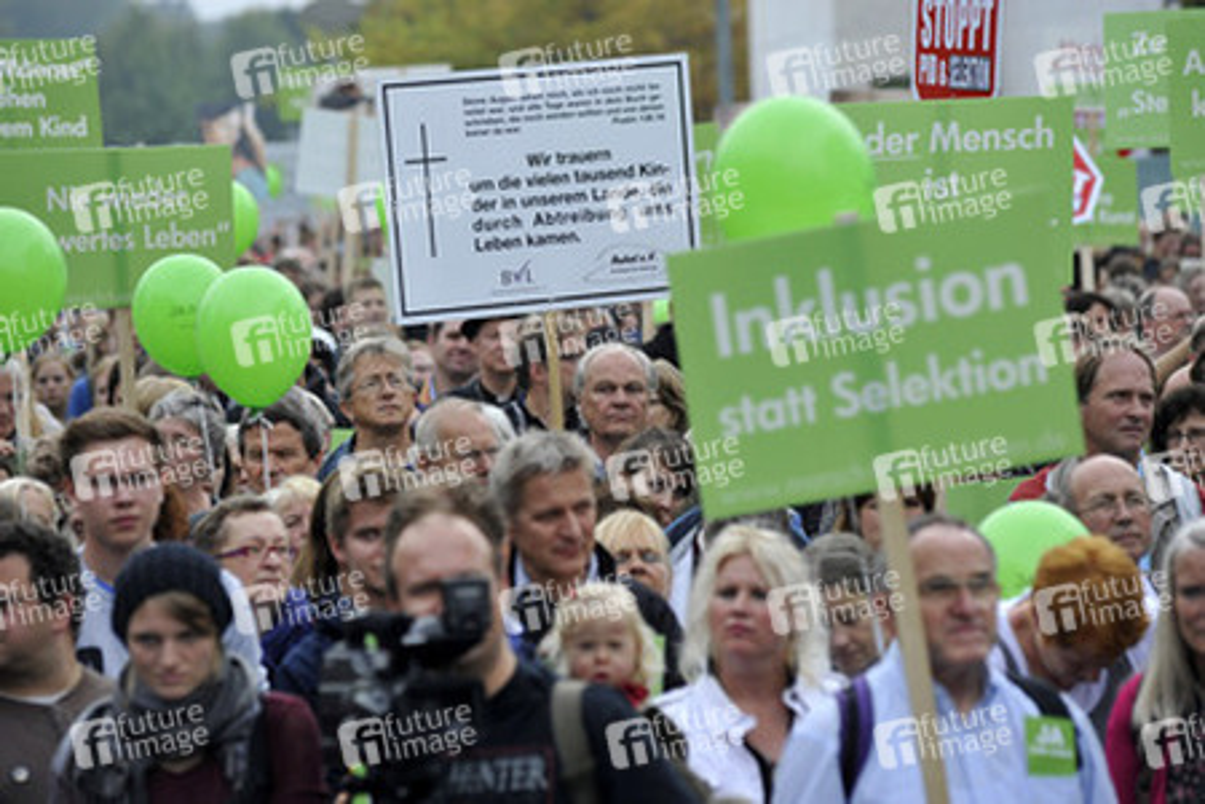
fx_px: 5690
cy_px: 402
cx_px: 602
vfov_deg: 8.1
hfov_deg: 12.1
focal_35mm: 170
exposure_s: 1/2000
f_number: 5
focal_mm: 170
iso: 640
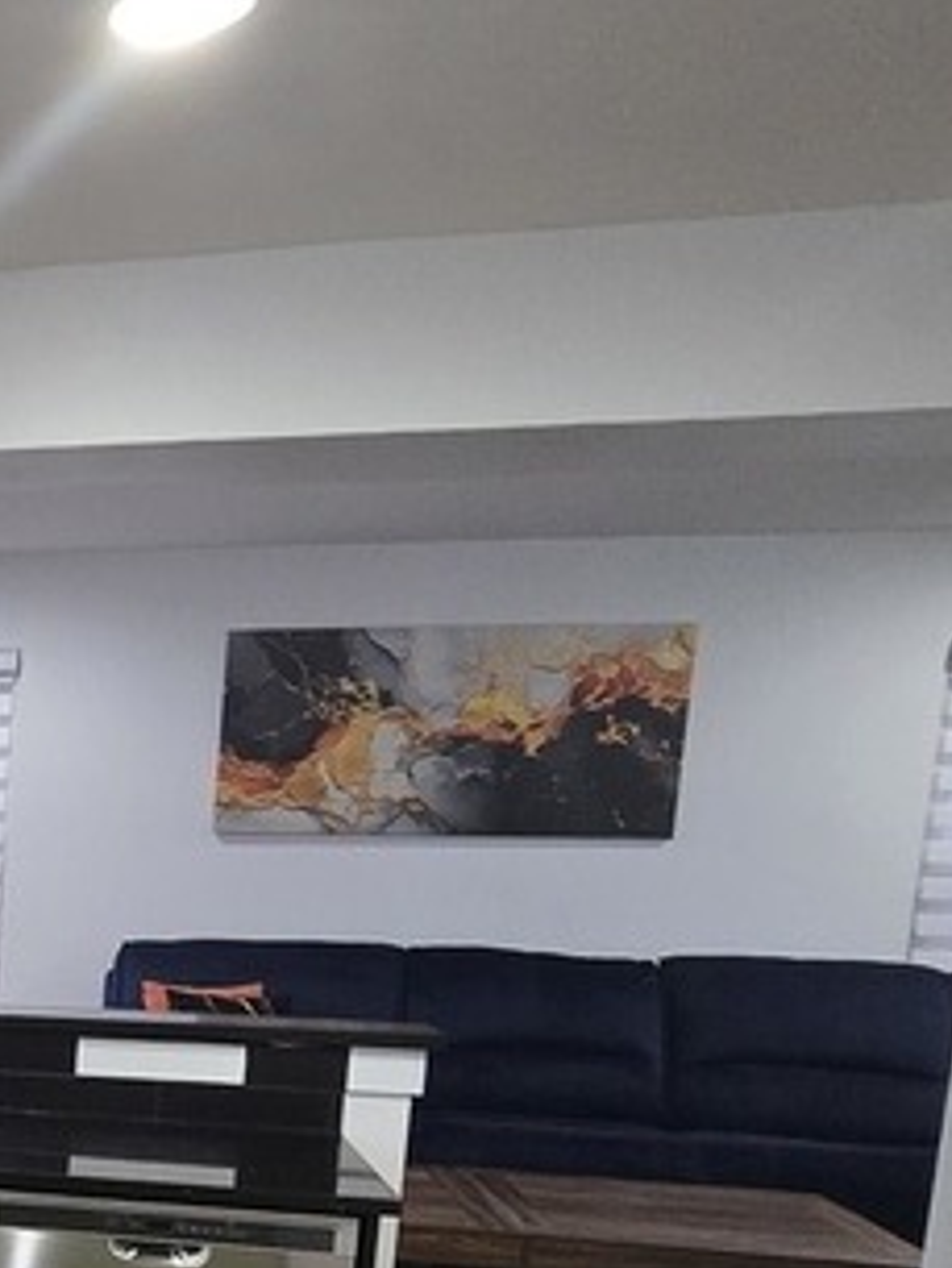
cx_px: -653
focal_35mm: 46
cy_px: 1110
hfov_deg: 22.4
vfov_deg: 38.7
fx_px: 1686
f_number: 2.2
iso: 500
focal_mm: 2.2
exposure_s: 1/60
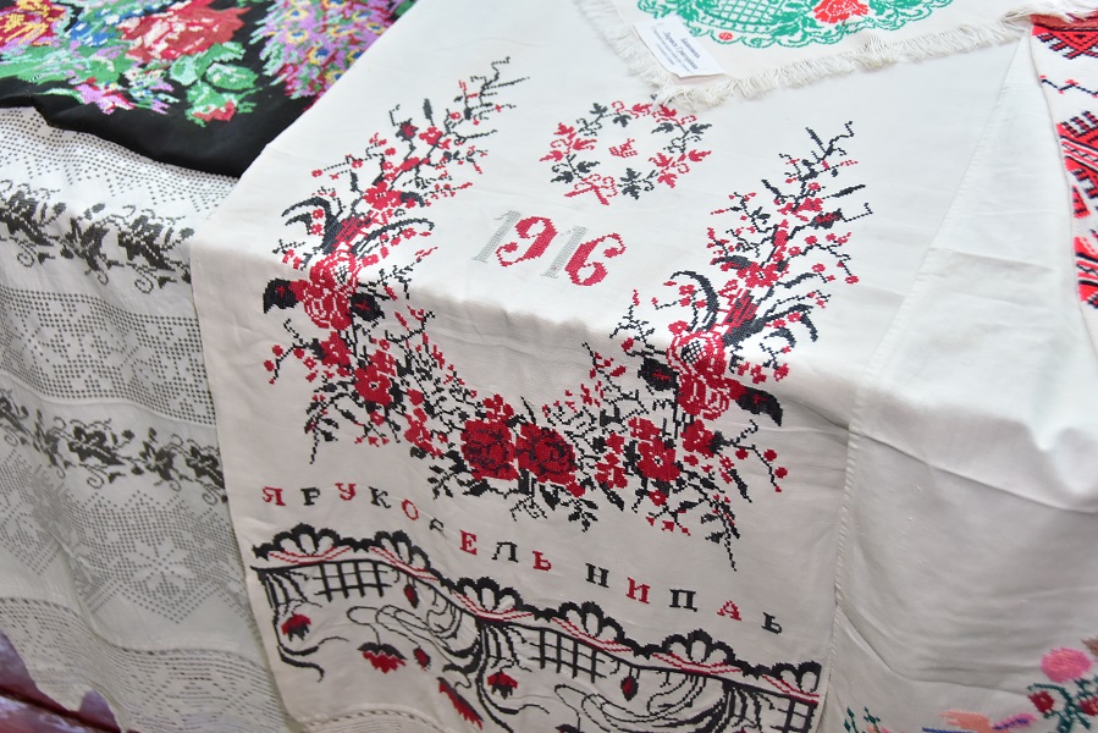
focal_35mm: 48
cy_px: 366
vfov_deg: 28.1
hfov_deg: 41.1
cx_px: 549
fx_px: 1464
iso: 1000
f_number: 5.6
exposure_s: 1/160
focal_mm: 32
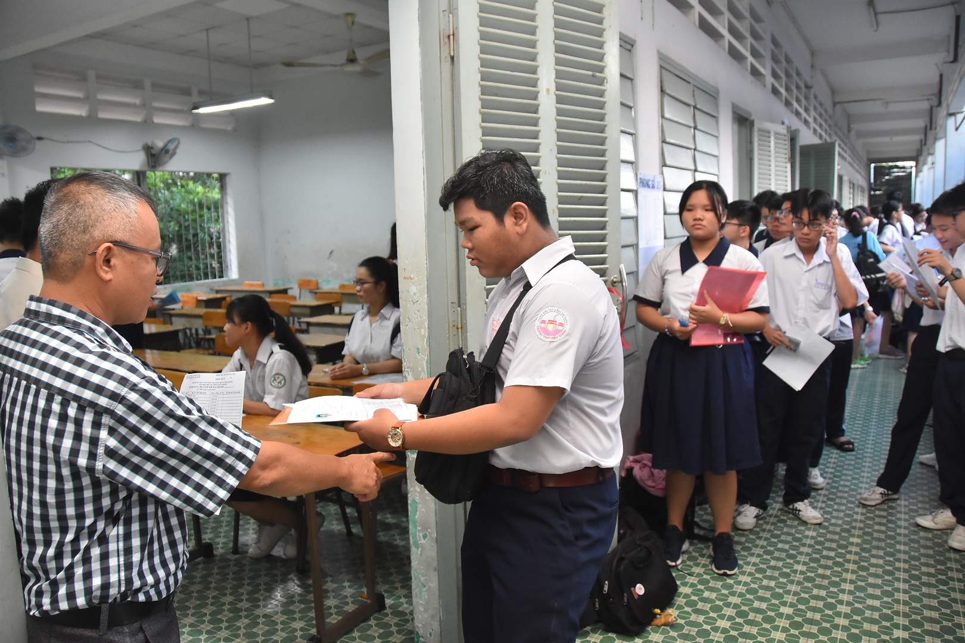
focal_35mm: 27
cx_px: 482
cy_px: 322
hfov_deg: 67.4
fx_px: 724
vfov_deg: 47.9
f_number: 3.5
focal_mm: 18
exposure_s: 1/200
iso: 1600
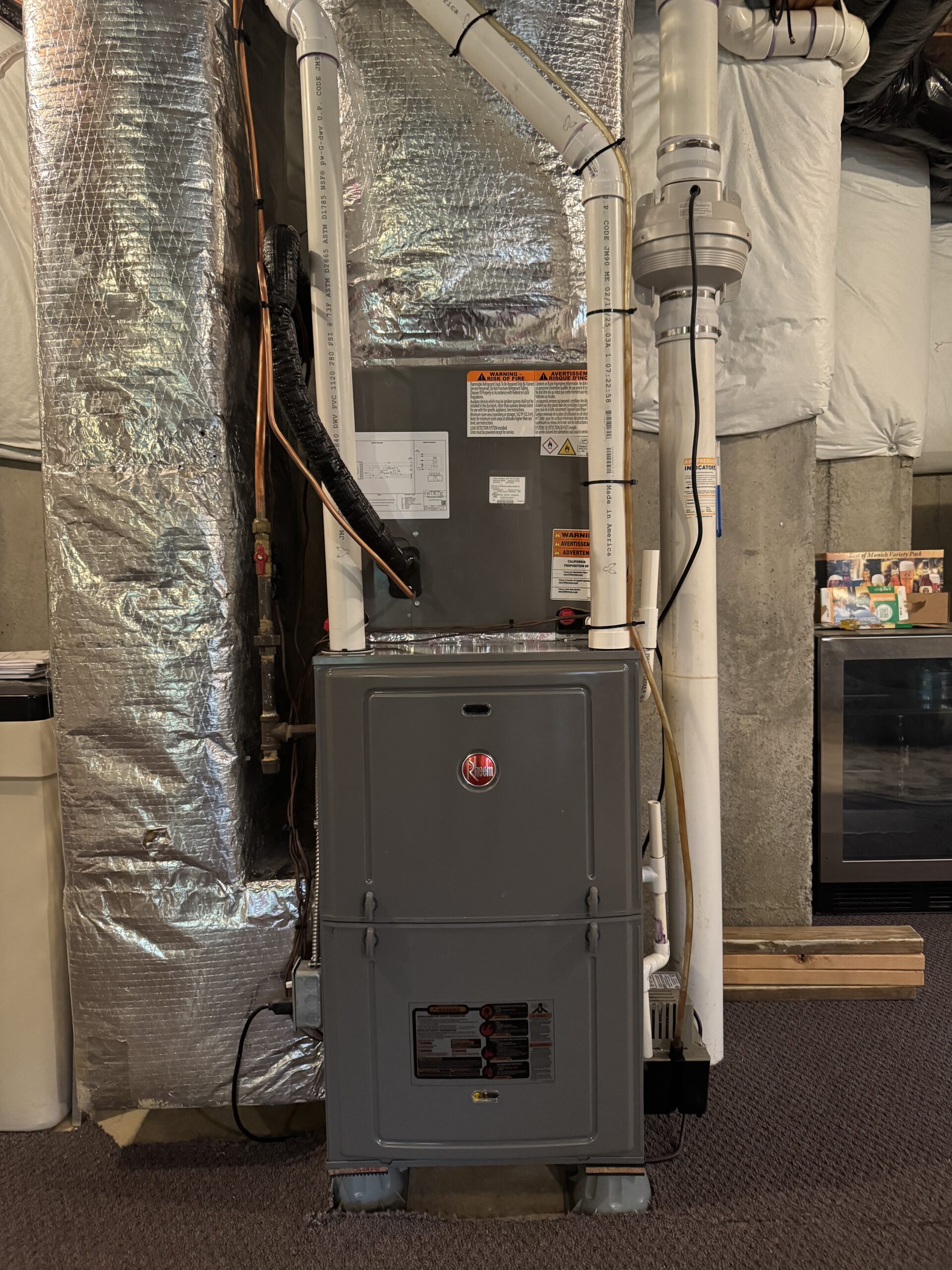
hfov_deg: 56.8
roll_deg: +1.3
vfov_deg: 71.6
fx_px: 880
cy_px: 635
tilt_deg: -4.6
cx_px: 476
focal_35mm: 24
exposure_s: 1/40
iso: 800
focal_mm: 6.76
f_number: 1.78
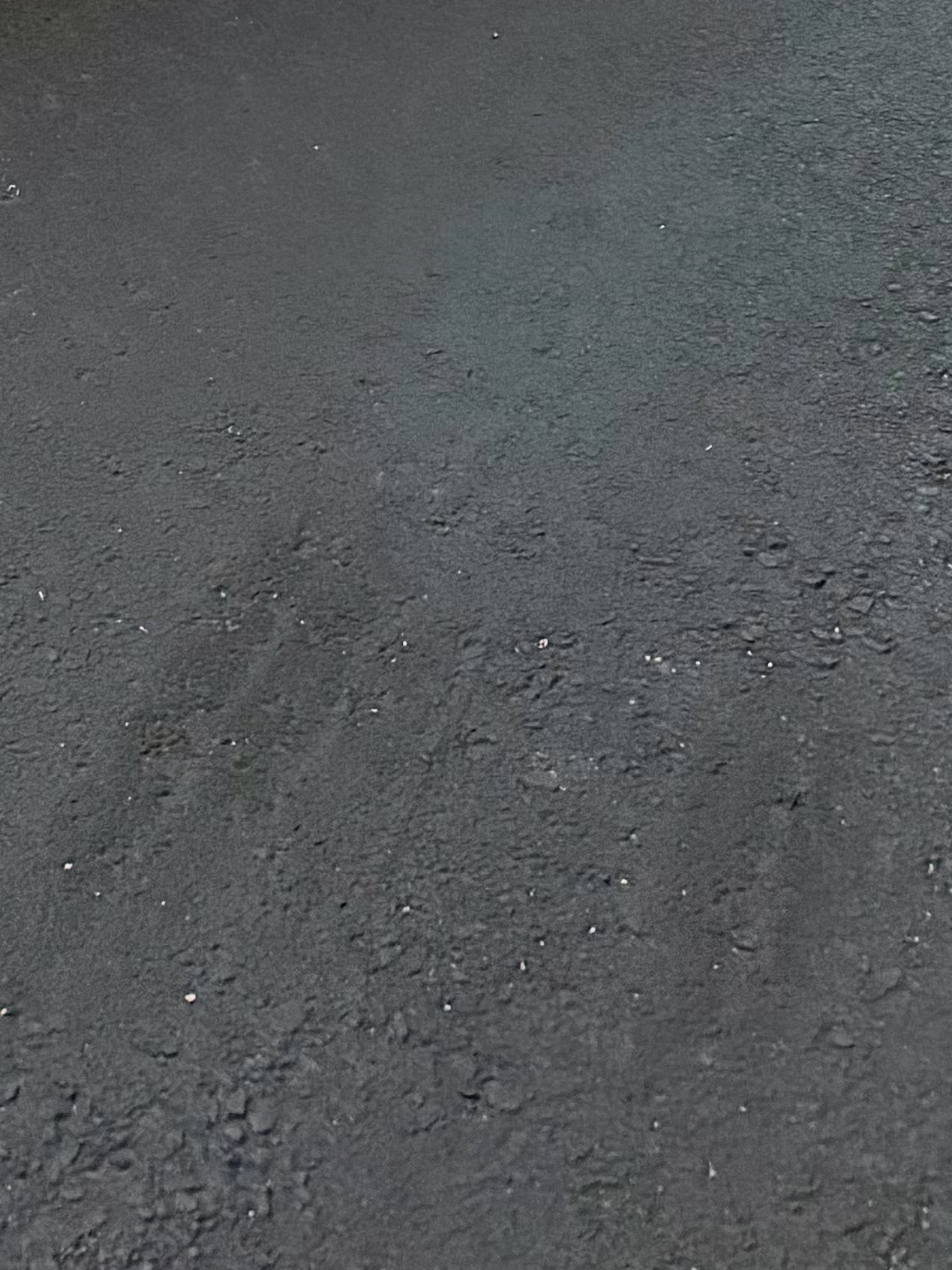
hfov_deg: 17.5
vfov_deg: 19.7
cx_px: -151
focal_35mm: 81
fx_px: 2970
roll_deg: -0.4
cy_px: -826
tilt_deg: -4.7
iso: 1000
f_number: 1.78
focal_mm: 6.76
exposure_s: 1/32
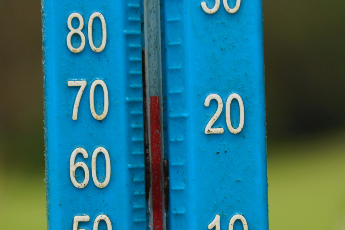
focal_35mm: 90
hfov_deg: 22.6
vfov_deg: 15.2
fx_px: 862
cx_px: 172
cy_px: 115
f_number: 5.6
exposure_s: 1/125
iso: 100
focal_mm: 60
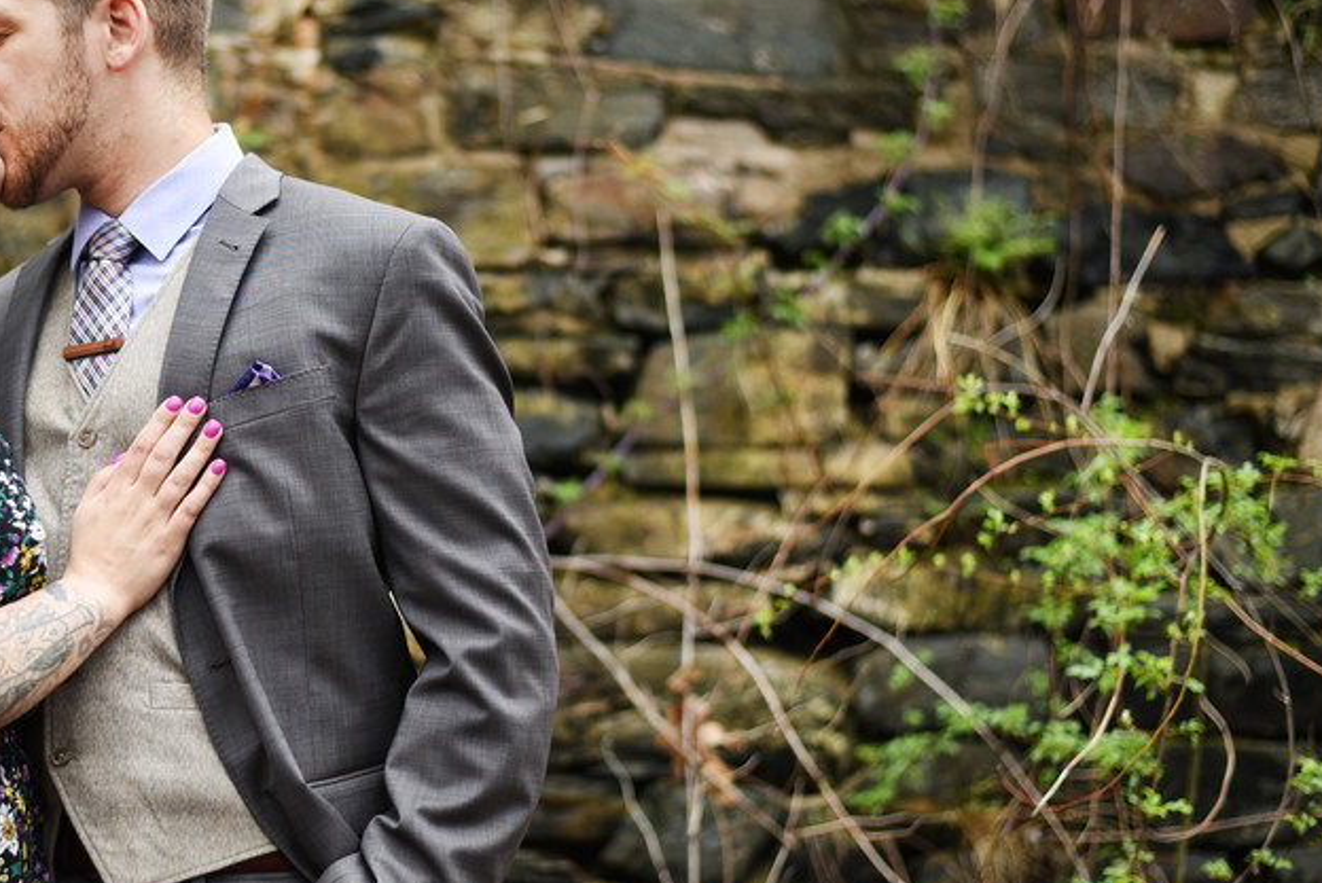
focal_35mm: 72
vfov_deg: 19.0
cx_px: 399
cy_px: 398
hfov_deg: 27.8
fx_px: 2646
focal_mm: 50
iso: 640
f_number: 2
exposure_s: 1/2500
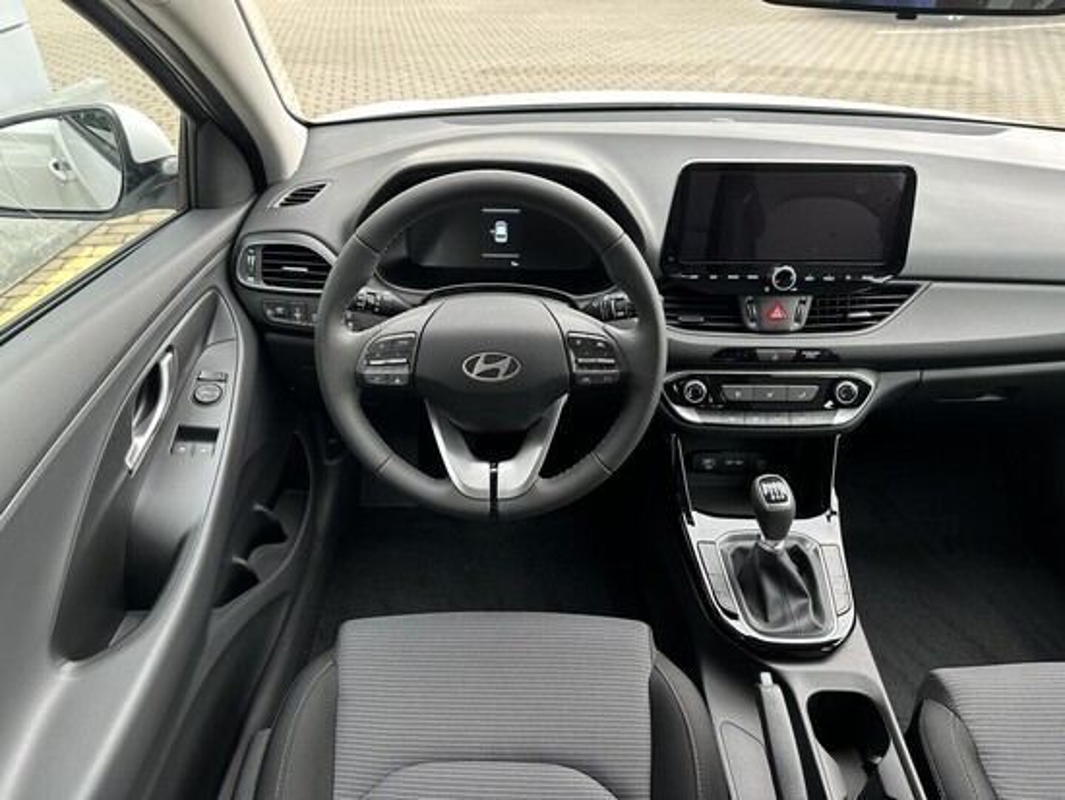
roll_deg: -1.0
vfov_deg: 56.9
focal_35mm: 24
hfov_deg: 71.6
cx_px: 532
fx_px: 739
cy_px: 400
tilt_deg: -36.1
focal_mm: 6.86
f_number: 1.78
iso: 125
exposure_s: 1/121
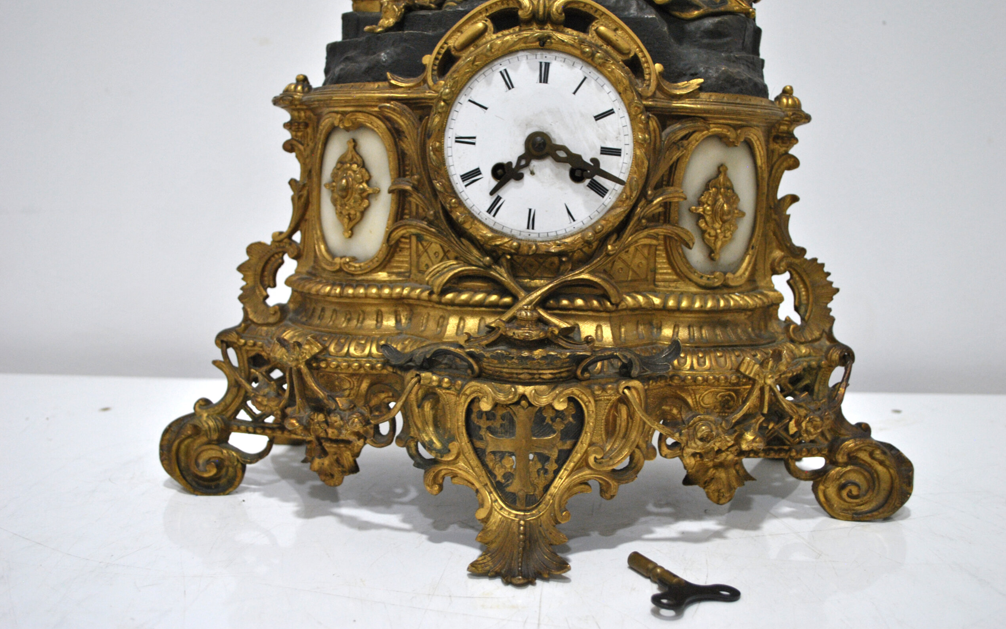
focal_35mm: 34
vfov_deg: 37.3
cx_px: 504
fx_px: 932
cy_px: 299
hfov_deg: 56.7
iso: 400
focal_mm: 22
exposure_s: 1/40
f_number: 4
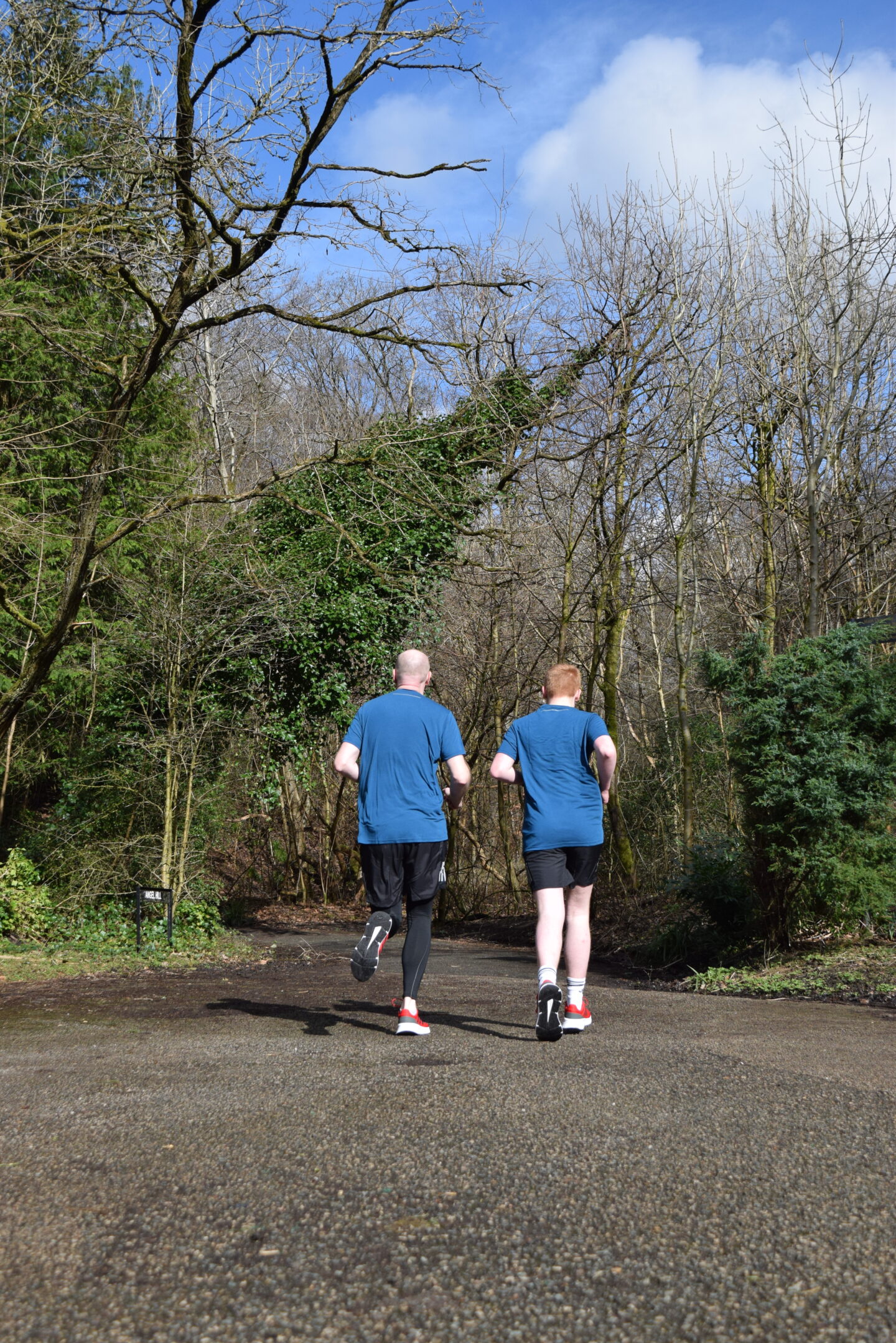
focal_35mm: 44
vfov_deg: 45.0
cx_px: 448
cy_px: 672
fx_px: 1624
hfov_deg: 30.8
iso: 400
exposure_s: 1/1600
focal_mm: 29
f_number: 7.1
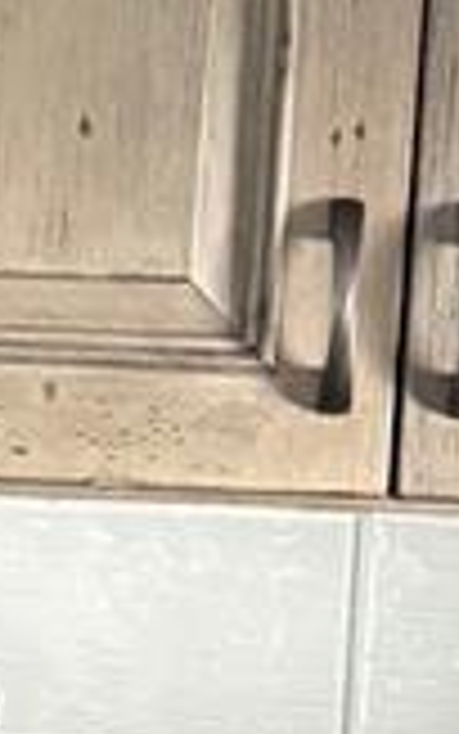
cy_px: 716
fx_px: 4059
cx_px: -454
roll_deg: -1.4
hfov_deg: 6.3
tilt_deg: -4.1
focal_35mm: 203
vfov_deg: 10.3
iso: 500
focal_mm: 5.96
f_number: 1.6
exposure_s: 1/58
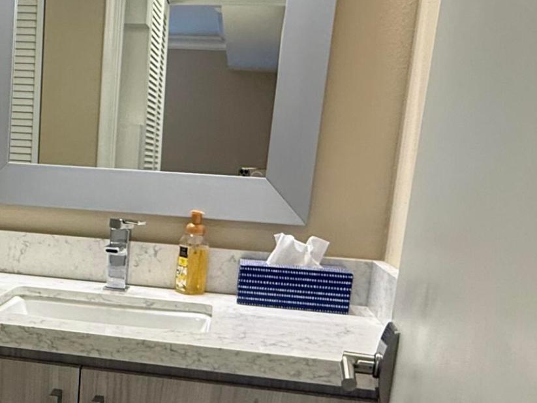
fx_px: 760
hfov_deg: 36.0
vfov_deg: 29.1
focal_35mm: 49
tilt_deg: -11.5
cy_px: 315
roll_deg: -2.8
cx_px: 31
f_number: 2.2
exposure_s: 1/60
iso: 200
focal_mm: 2.22
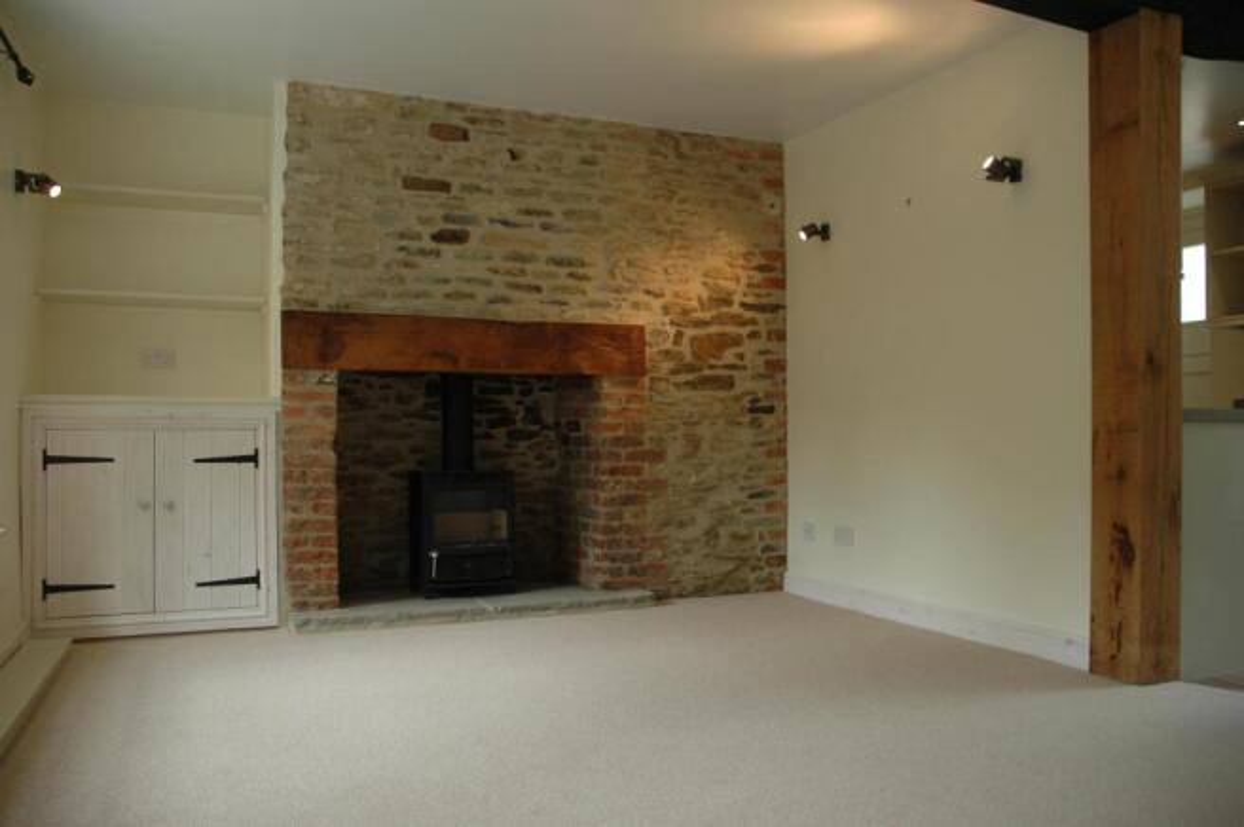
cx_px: 622
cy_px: 414
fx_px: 932
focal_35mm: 27
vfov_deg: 47.8
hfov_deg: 67.4
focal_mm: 18
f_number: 4.5
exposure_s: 1/80
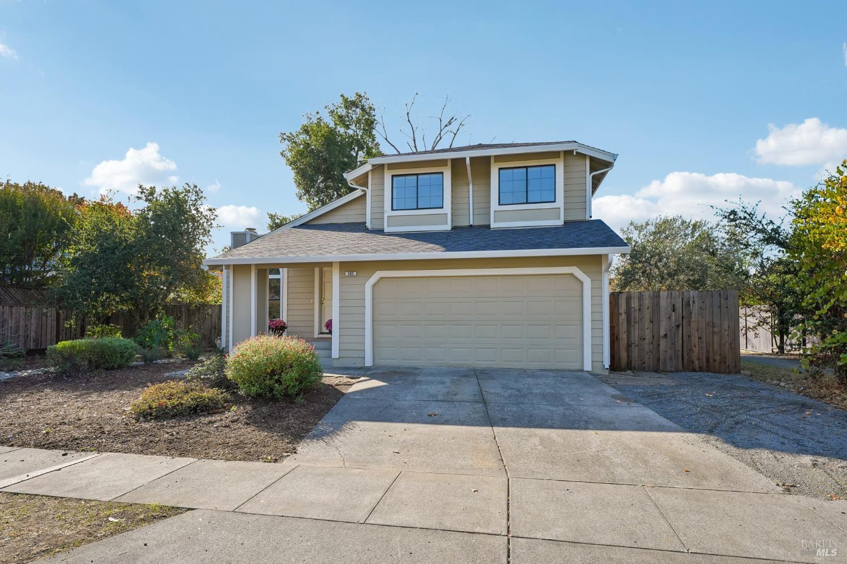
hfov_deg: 86.0
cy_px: 282
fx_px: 454
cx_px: 424
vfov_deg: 63.7
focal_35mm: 19
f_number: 8
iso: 500
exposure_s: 1/400
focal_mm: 19.3
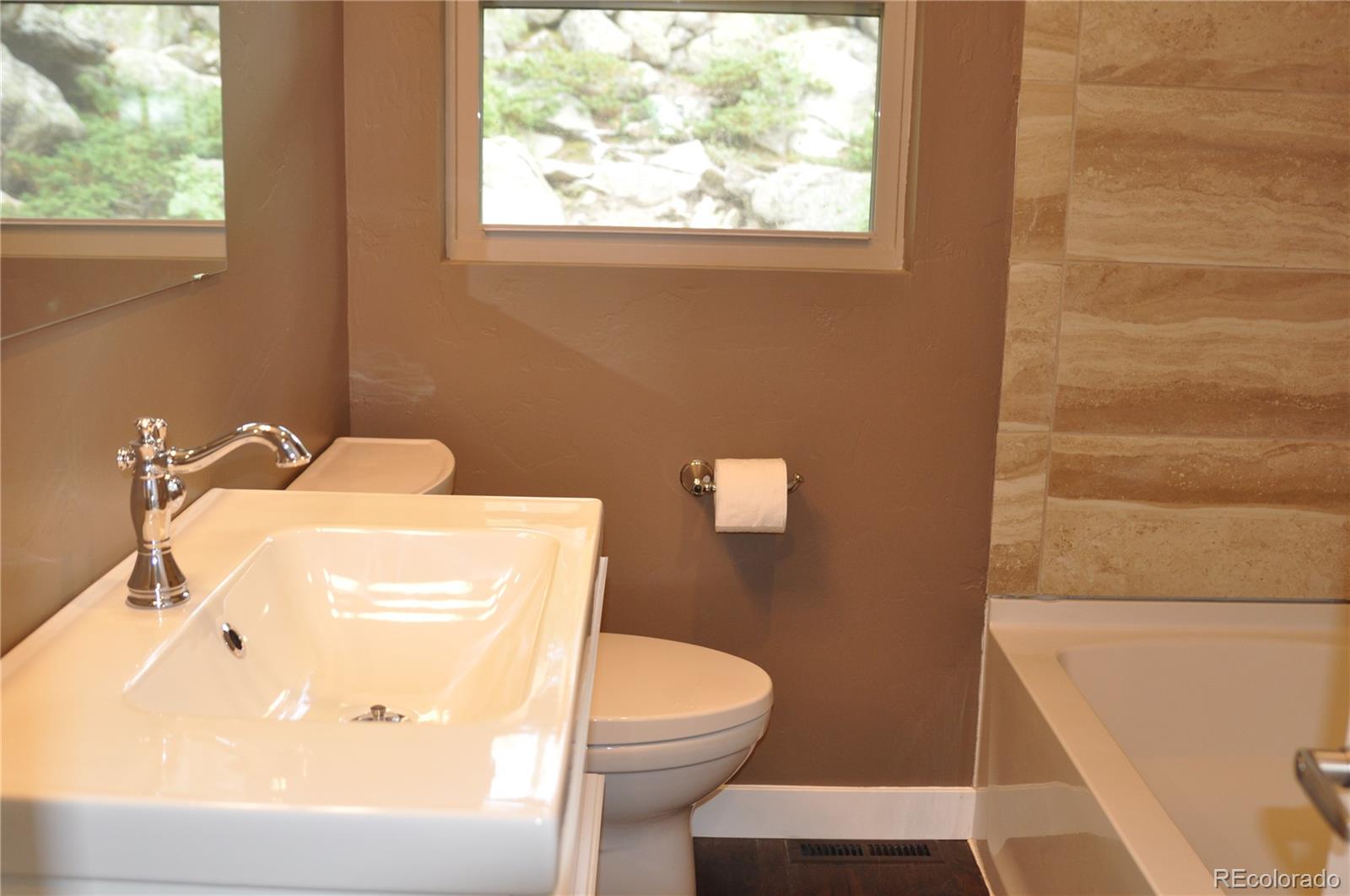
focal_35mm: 36
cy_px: 448
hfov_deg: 53.2
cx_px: 675
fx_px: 1348
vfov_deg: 36.8
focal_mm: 24
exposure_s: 1/125
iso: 500
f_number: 2.8
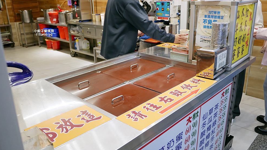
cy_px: 73
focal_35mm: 31
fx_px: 219
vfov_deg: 37.8
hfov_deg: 62.6
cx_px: 133
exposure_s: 1/60
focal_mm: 14
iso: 400
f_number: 2.5
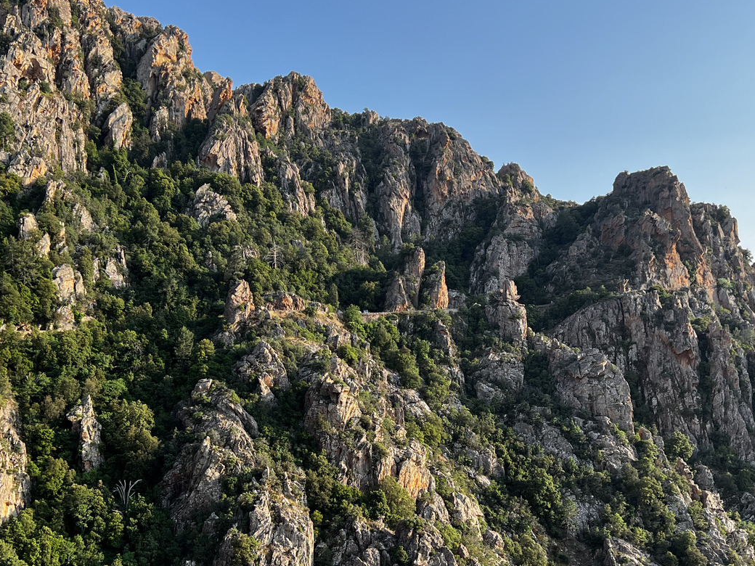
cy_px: 351
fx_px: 872
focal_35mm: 40
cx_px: 332
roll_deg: +3.1
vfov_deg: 35.8
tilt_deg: +2.8
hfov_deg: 46.7
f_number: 1.5
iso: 50
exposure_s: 1/1238
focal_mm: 5.7
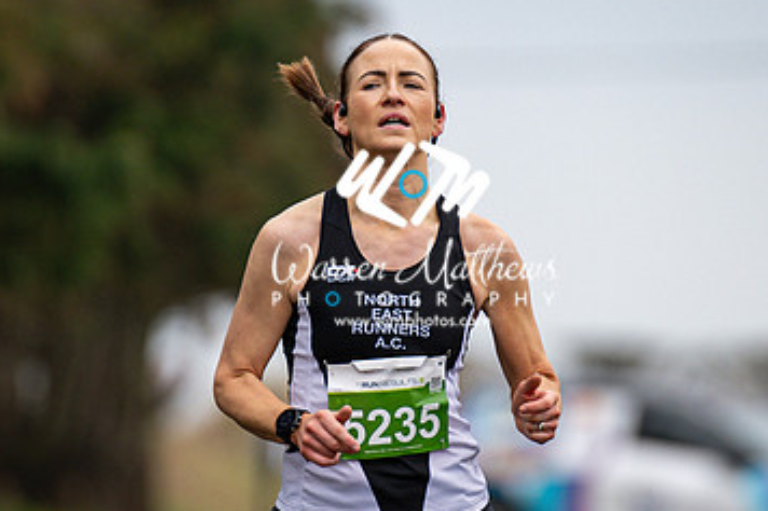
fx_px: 15629
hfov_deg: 2.8
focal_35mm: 733
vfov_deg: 1.9
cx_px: 412
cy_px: 231
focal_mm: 300
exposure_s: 1/1600
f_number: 2.8
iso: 220
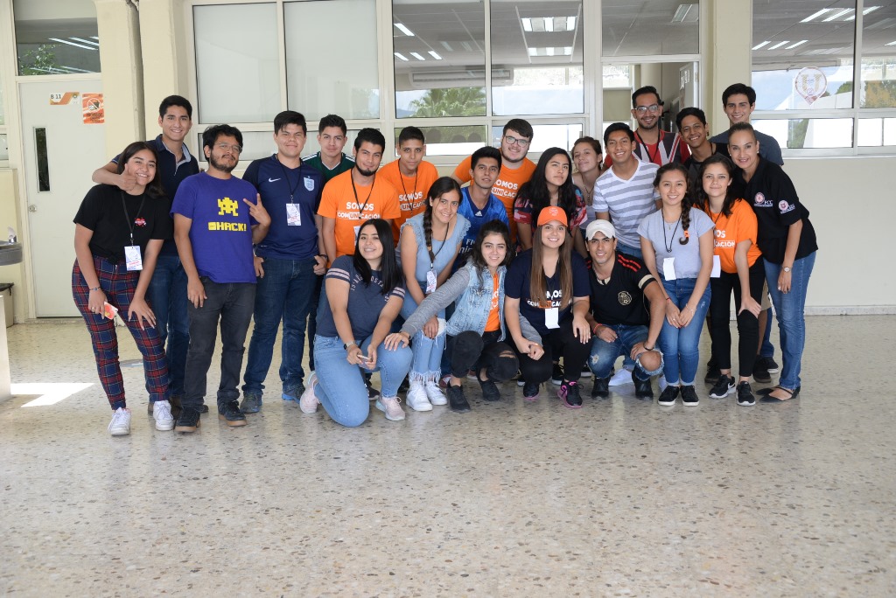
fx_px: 1046
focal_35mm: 42
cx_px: 448
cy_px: 299
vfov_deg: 31.9
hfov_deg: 46.4
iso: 720
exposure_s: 1/160
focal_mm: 42
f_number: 7.1
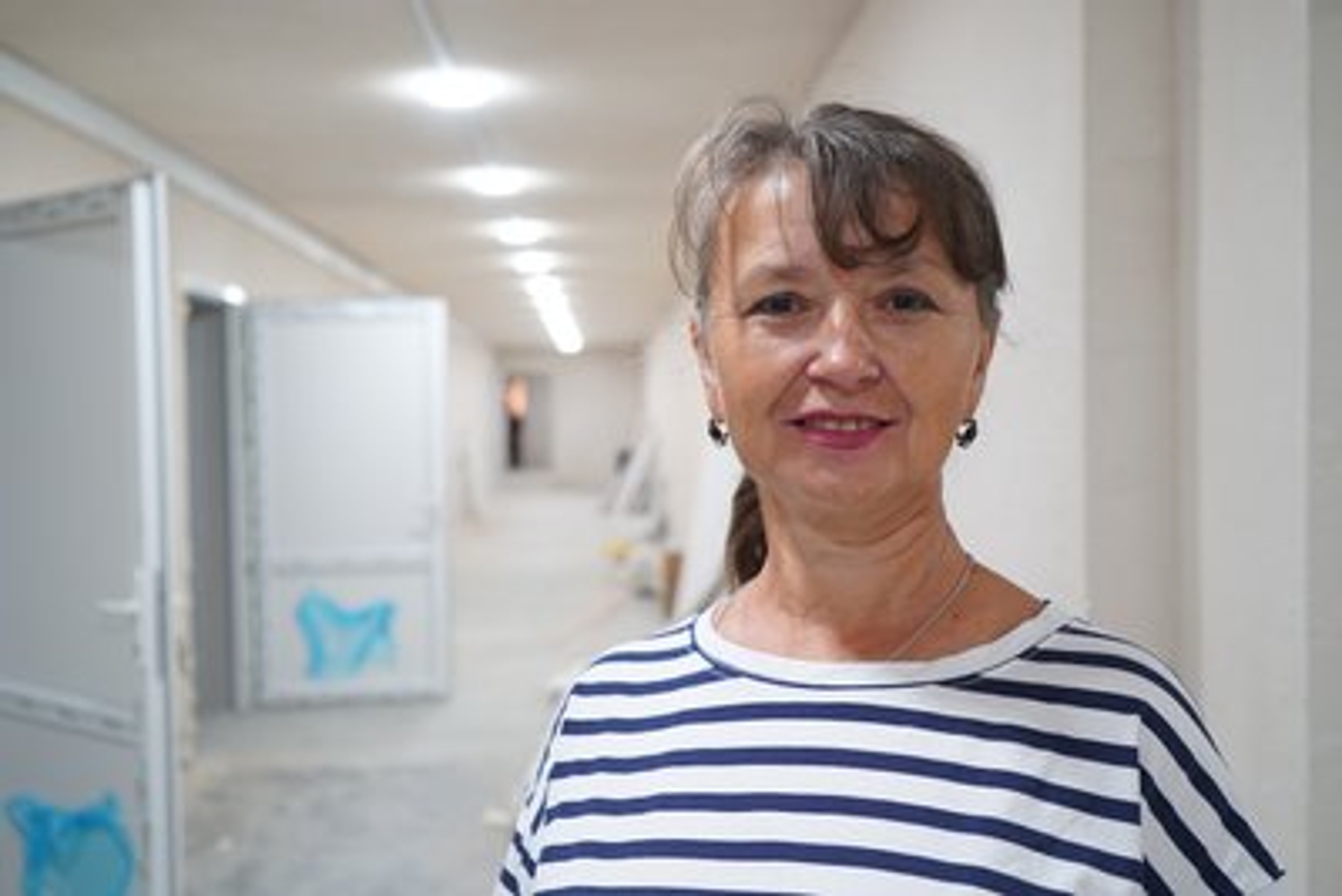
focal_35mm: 36
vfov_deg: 36.9
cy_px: 448
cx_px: 671
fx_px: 1342
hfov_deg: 53.1
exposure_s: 1/60
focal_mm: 36
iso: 640
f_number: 4
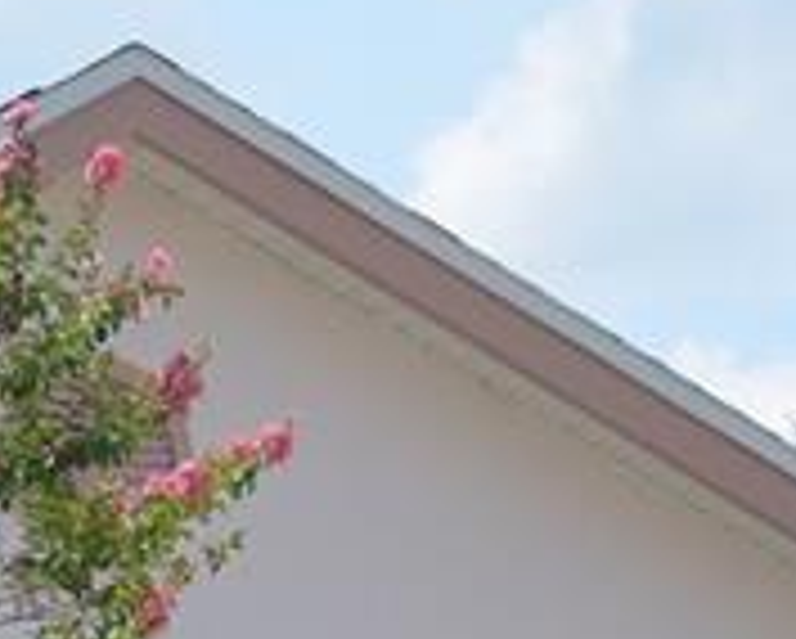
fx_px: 4976
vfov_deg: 7.2
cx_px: -823
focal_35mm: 211
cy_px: 1102
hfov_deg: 8.6
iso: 100
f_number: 4.2
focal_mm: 26
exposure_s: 1/640
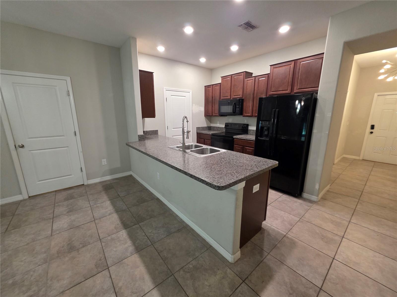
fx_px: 149
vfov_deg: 89.9
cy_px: 148
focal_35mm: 13
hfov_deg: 106.2
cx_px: 198
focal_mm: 2.2
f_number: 1.9
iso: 320
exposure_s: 1/60
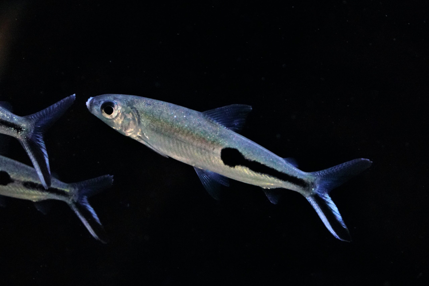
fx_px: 2037
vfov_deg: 8.0
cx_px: 214
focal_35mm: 171
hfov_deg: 12.0
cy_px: 143
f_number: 5.6
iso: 10000
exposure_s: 1/125
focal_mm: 114
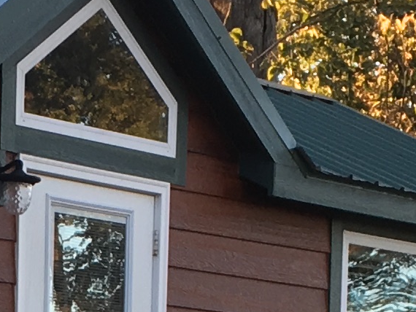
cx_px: -126
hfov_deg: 9.5
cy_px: 772
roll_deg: +0.5
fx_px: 2465
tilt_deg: -4.4
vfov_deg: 6.8
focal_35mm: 205
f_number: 2.2
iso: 25
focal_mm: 4.15
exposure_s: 1/60
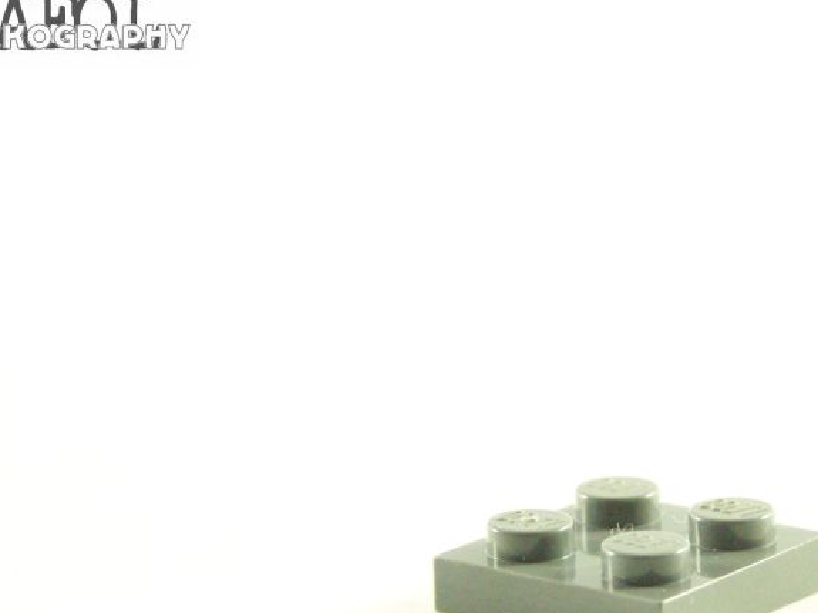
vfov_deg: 7.9
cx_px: 629
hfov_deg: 10.6
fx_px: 4418
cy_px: 508
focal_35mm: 187
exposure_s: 1/45
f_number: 3.2
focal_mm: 17.5
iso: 400
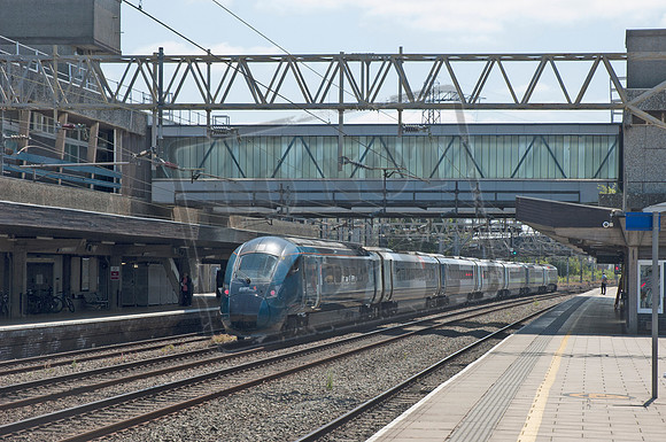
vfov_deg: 17.4
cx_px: 333
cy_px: 221
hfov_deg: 26.0
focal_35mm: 78
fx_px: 1441
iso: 200
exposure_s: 1/250
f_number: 8
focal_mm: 52
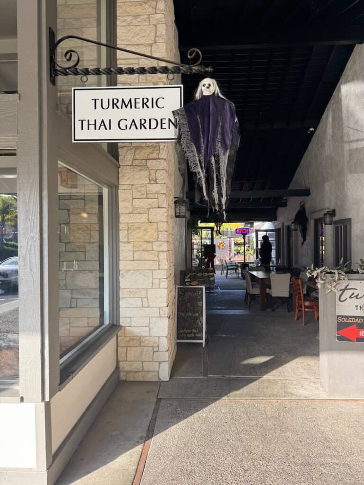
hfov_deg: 56.8
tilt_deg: +0.1
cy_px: 242
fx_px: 336
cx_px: 182
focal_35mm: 24
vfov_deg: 71.6
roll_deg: -0.5
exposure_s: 1/223
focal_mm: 6.76
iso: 64
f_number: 1.78
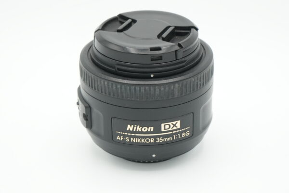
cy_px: 96
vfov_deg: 13.0
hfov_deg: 19.5
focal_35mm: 105
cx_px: 144
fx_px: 843
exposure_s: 1/200
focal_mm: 70
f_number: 13
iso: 1250
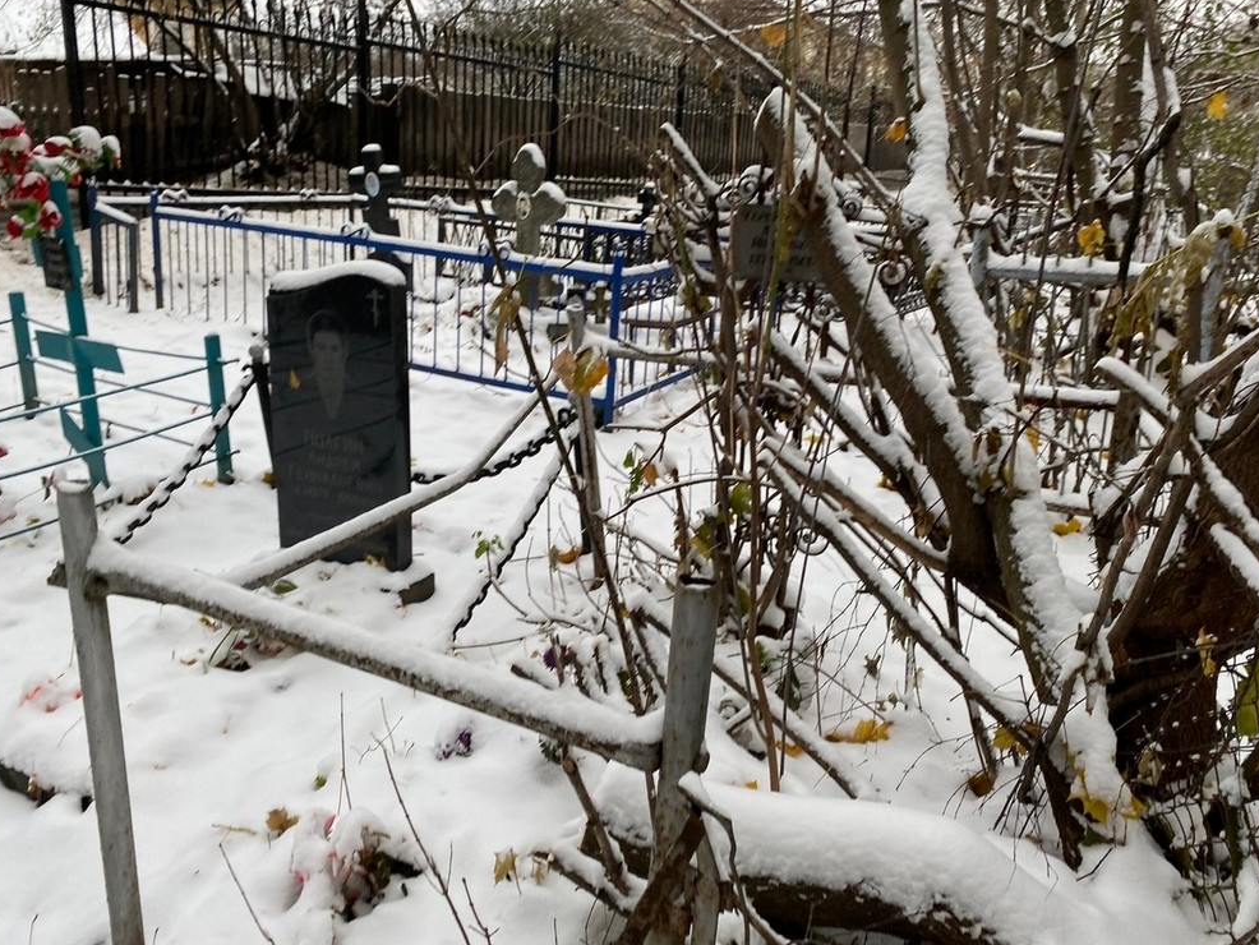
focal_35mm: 27
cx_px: 638
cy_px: 475
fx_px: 982
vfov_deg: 51.4
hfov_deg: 65.3
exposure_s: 1/121
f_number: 1.8
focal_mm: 4.25
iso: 40
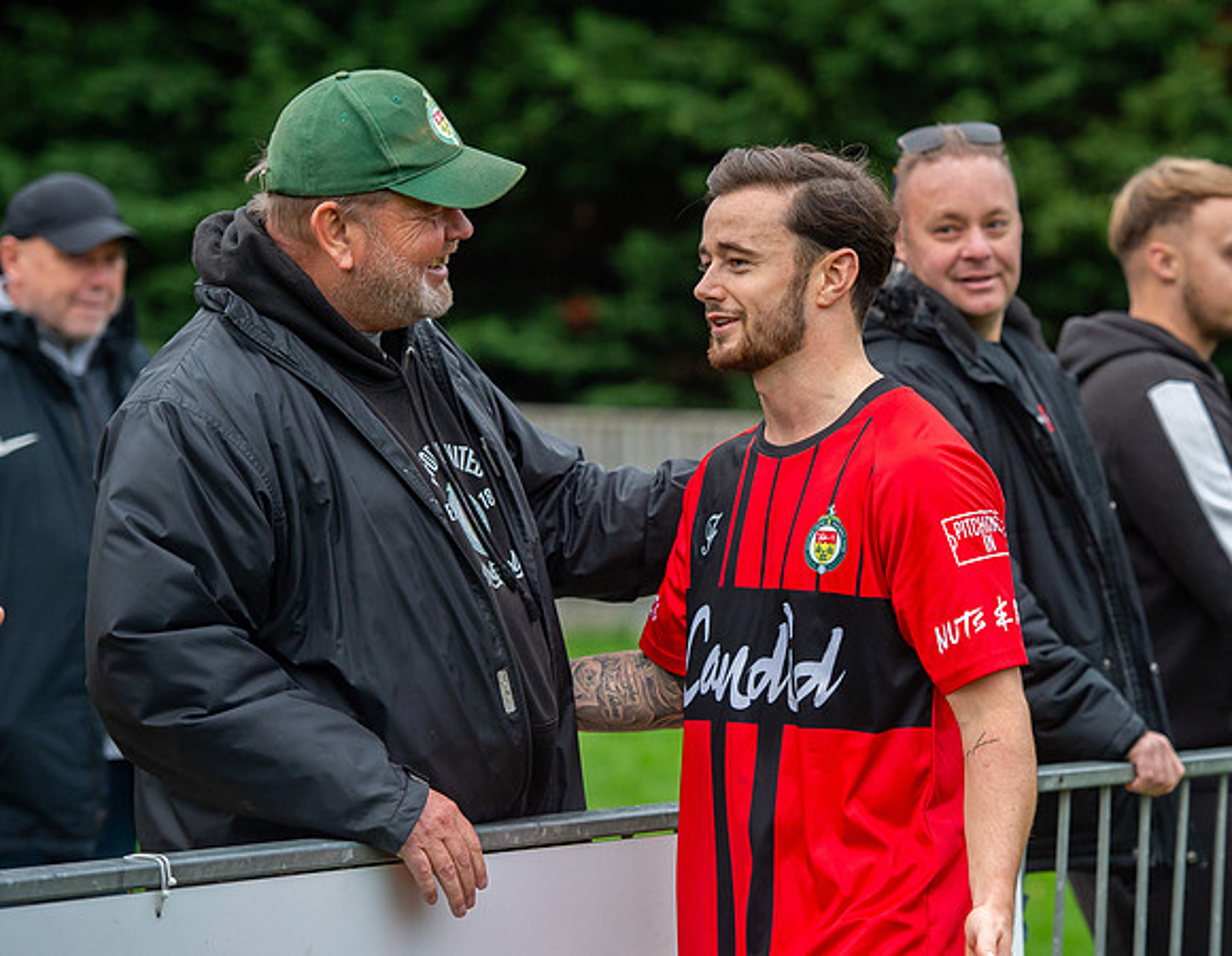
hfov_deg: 12.0
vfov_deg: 9.4
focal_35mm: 162
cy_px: 407
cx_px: 814
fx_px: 5836
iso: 1600
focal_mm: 122
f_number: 4
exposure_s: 1/1000
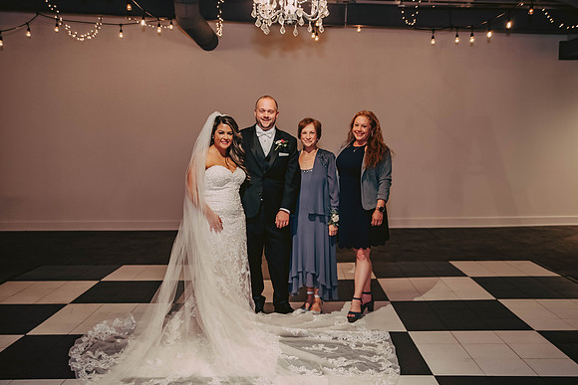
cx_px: 294
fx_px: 718
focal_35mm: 45
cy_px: 185
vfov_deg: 30.0
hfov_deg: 43.8
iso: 1250
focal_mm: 42
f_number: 3.2
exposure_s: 1/60
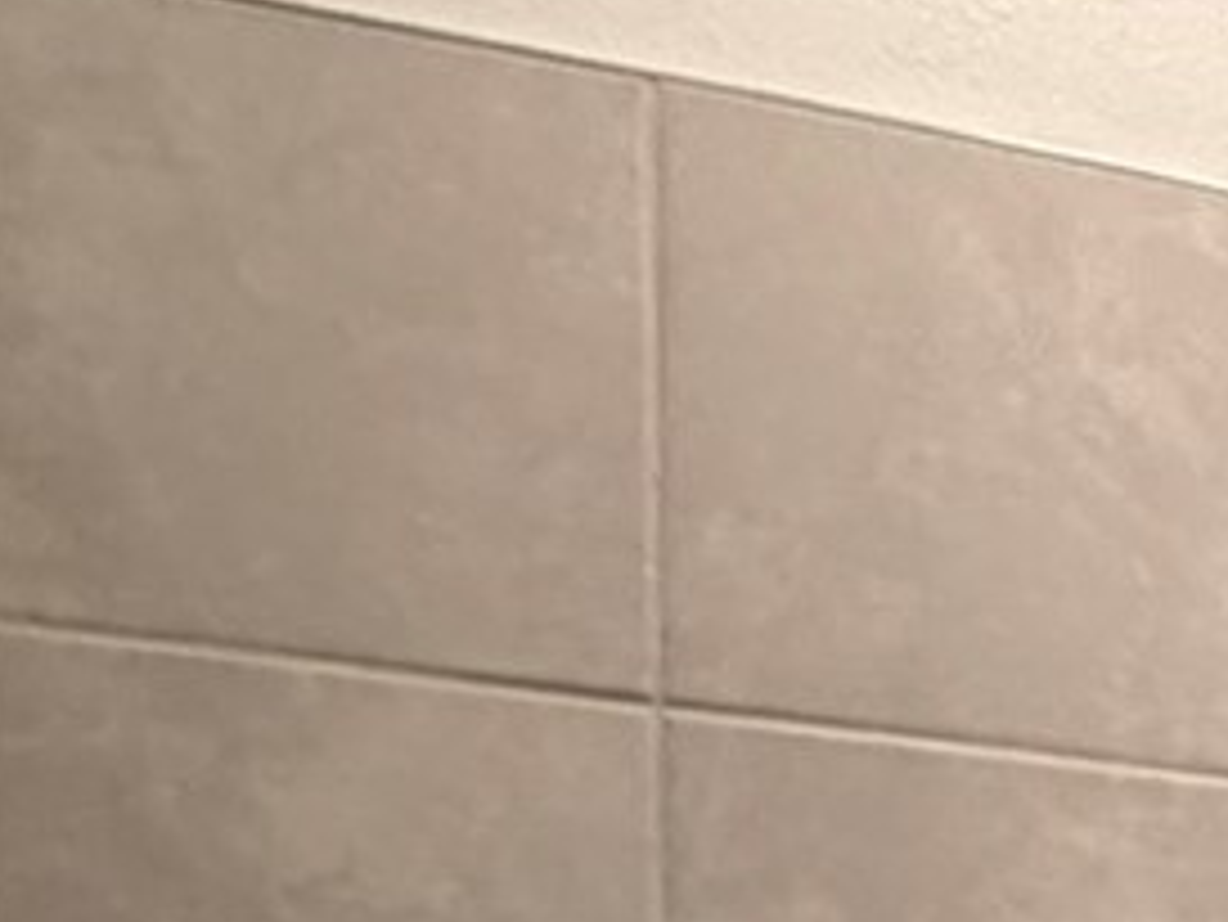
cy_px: 1983
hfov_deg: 21.4
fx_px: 2910
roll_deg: -0.8
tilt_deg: -2.1
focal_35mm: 82
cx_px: 1628
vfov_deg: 14.2
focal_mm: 2.22
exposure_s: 1/120
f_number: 2.2
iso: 250
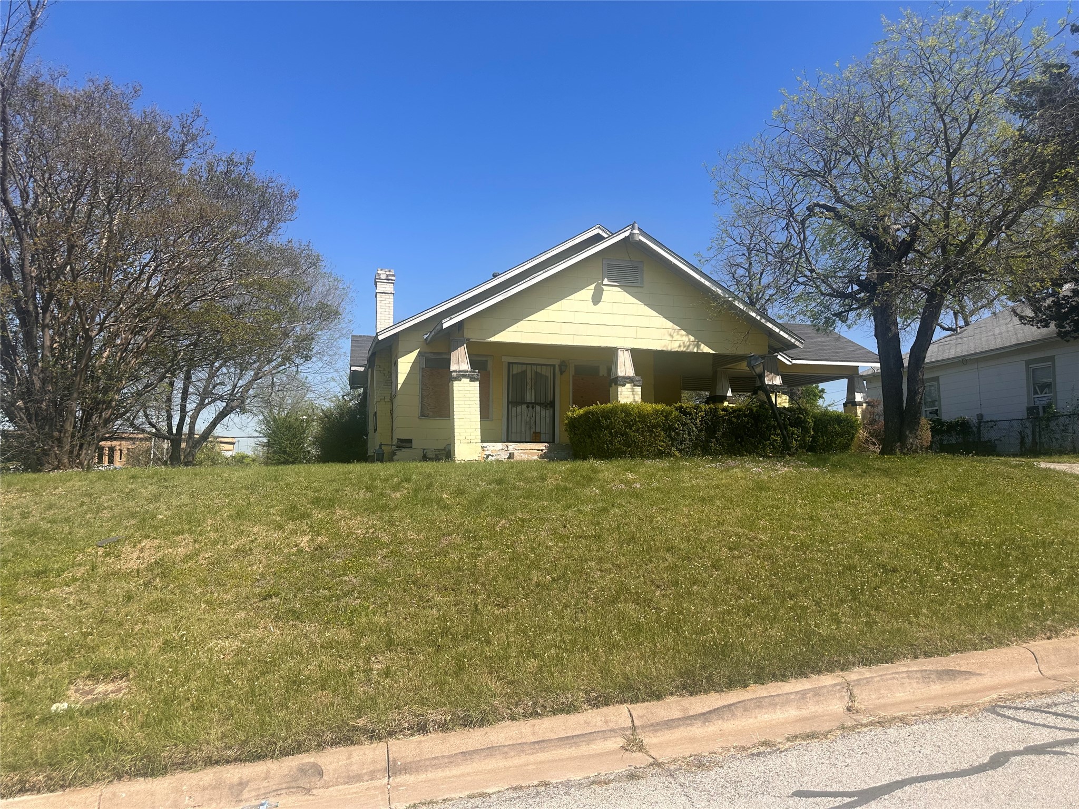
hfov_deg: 71.6
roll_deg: -1.5
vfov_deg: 56.8
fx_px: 748
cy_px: 404
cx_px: 540
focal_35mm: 24
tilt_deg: +5.7
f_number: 1.78
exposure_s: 1/4762
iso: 80
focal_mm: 6.86
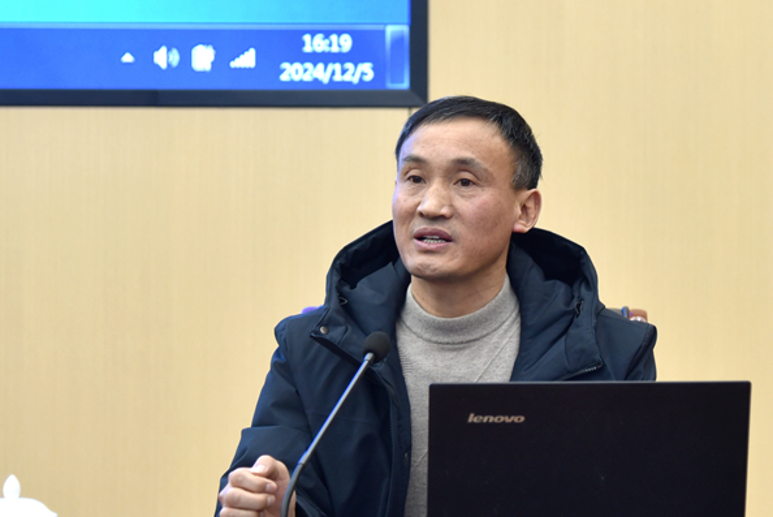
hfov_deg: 20.2
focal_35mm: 101
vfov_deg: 13.6
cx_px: 462
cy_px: 318
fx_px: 2170
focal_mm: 75
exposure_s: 1/125
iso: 1000
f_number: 4
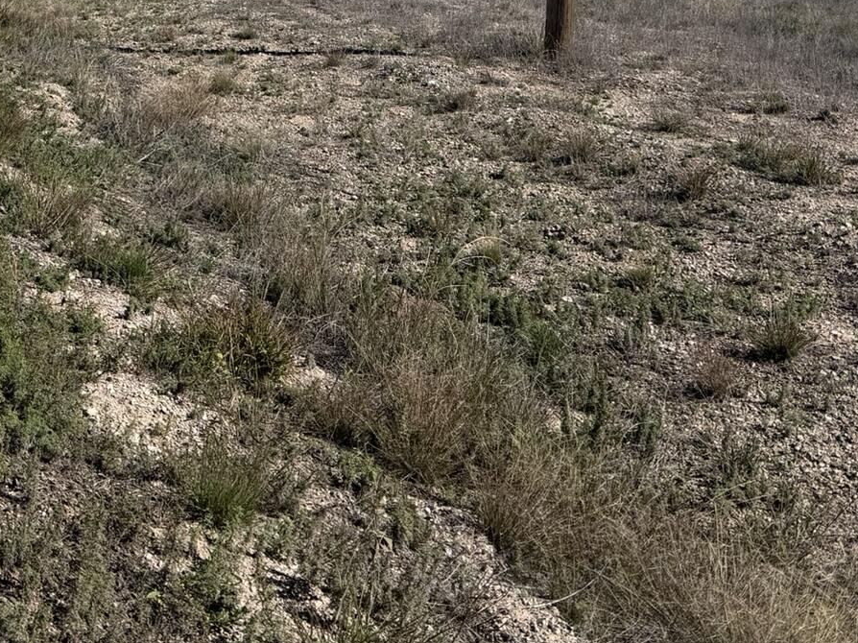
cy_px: -42
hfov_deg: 31.1
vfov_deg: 24.9
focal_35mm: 55
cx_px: -84
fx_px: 1363
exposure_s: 1/7353
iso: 80
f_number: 1.78
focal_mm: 6.76
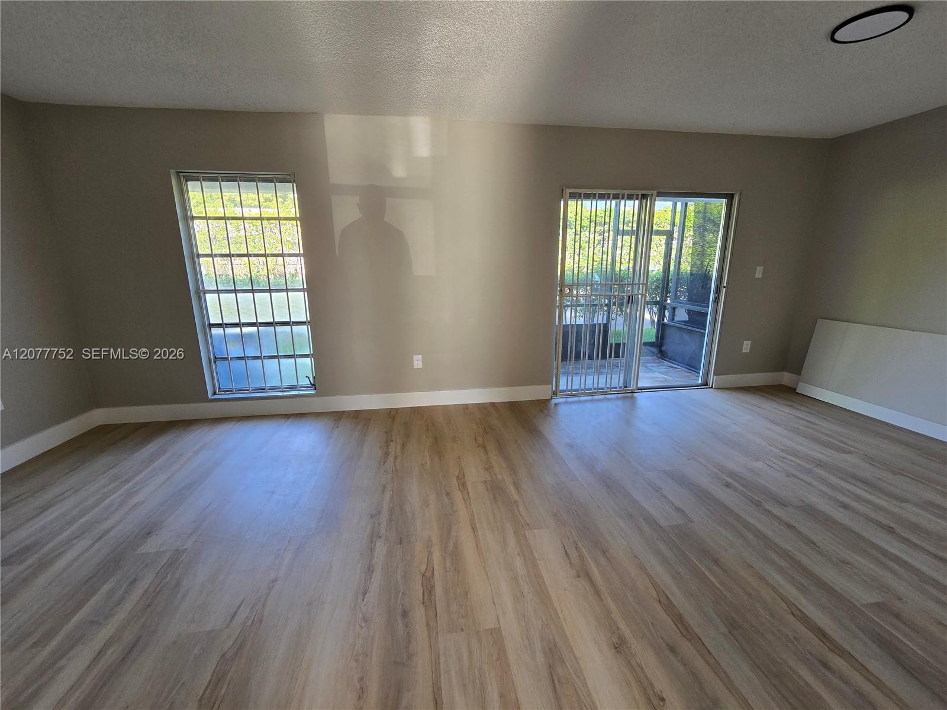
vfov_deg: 89.9
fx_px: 356
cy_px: 355
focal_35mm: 13
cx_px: 474
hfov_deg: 106.2
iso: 80
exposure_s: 1/60
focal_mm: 2.2
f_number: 2.2
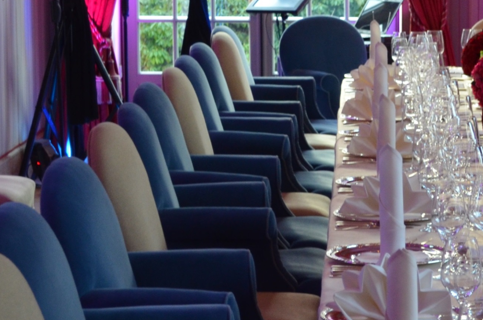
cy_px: 204
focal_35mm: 160
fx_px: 2142
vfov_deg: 8.5
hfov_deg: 12.4
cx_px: 641
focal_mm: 38
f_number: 5
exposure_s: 1/40
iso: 800
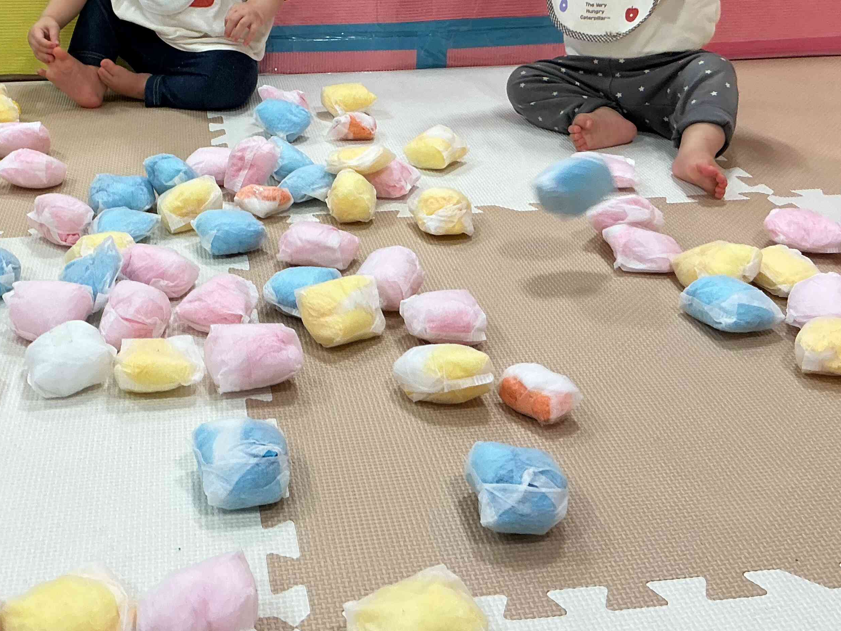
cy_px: 165
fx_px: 1142
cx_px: 310
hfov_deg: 40.1
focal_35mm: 47
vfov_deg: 30.4
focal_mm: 3
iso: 64
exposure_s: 1/120
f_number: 1.8
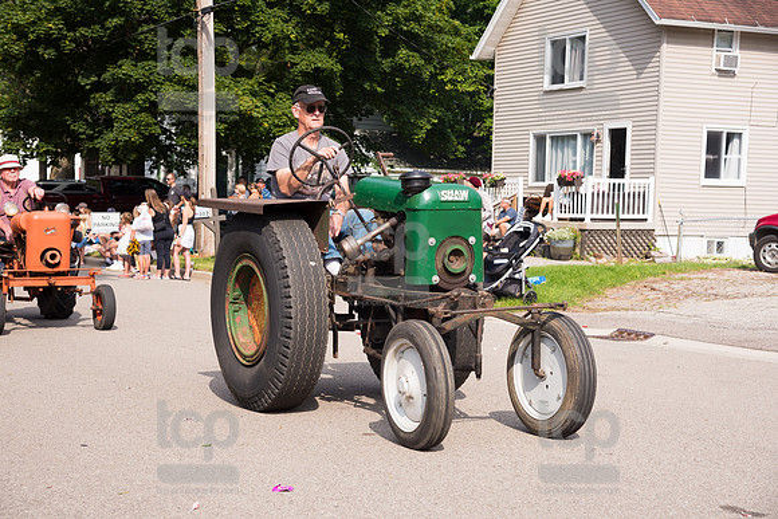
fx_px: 1405
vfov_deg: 20.9
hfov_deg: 31.0
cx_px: 389
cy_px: 260
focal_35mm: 65
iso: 220
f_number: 6.3
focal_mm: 65
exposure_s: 1/500
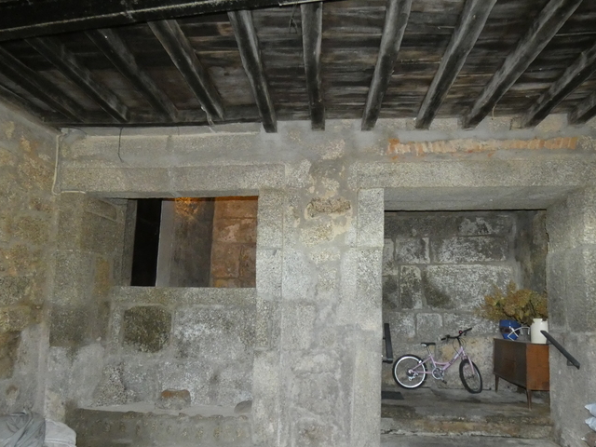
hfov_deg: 69.2
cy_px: 270
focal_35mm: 25
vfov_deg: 54.5
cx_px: 325
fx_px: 430
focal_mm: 3.6
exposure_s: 1/60
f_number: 2.8
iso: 800
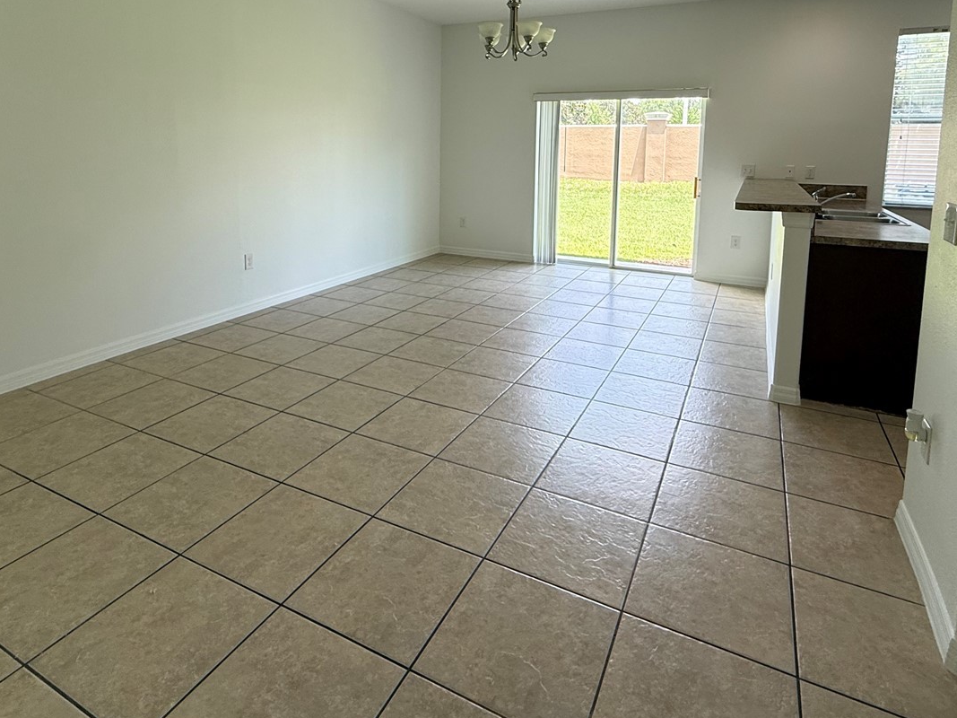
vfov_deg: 60.9
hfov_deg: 79.0
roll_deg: -0.7
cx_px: 472
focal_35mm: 21
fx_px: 581
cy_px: 206
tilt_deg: -5.4
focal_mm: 2.22
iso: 100
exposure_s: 1/120
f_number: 2.2
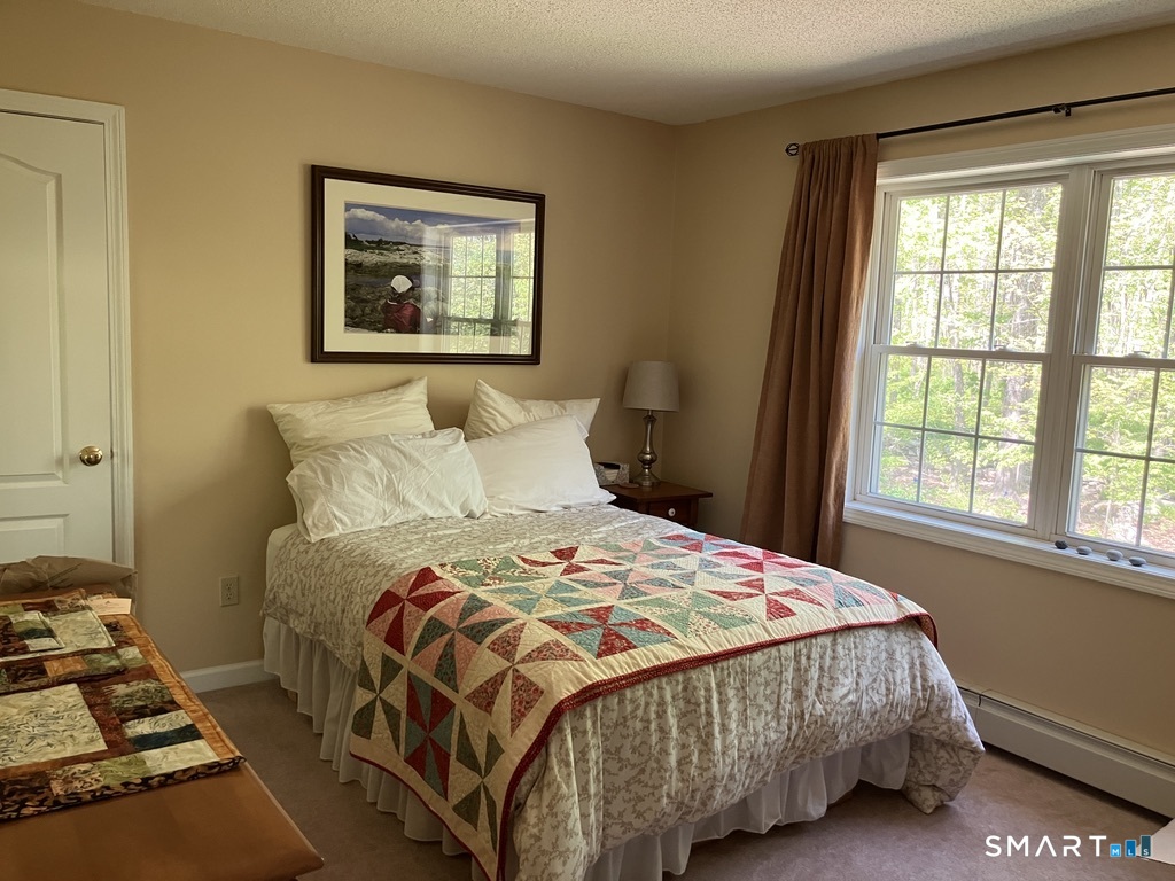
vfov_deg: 49.7
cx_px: 588
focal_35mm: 28
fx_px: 950
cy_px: 440
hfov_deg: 63.4
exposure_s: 1/60
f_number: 1.8
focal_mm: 3.99
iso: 100
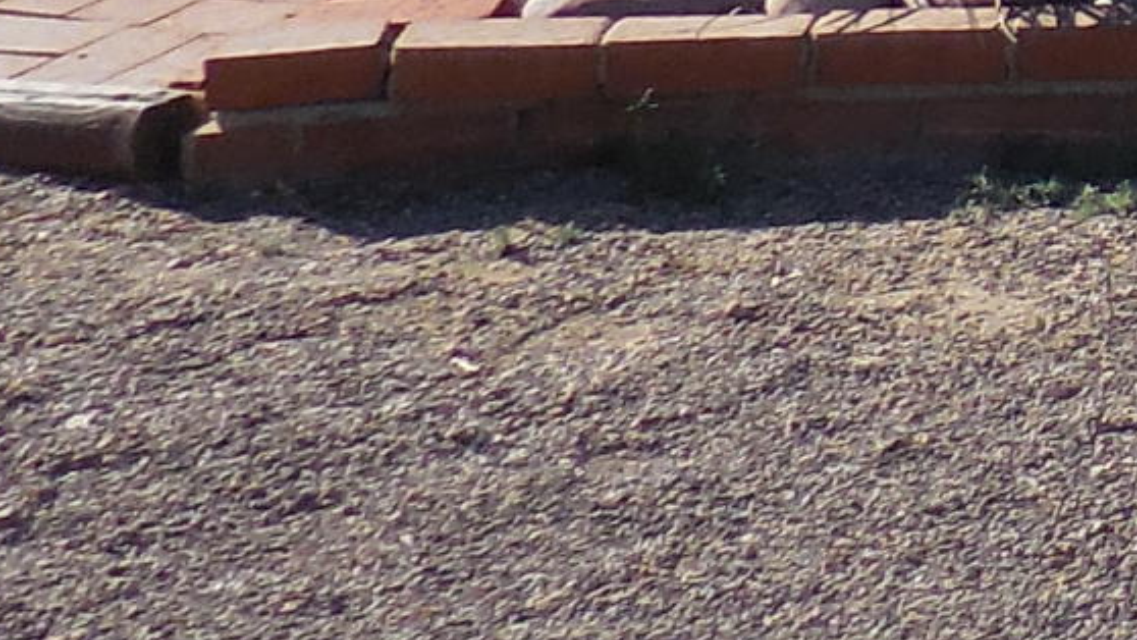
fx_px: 4945
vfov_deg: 6.8
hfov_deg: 10.9
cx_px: 2802
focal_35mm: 164
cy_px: -1115
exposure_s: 1/1000
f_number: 3.5
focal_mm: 5
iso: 125
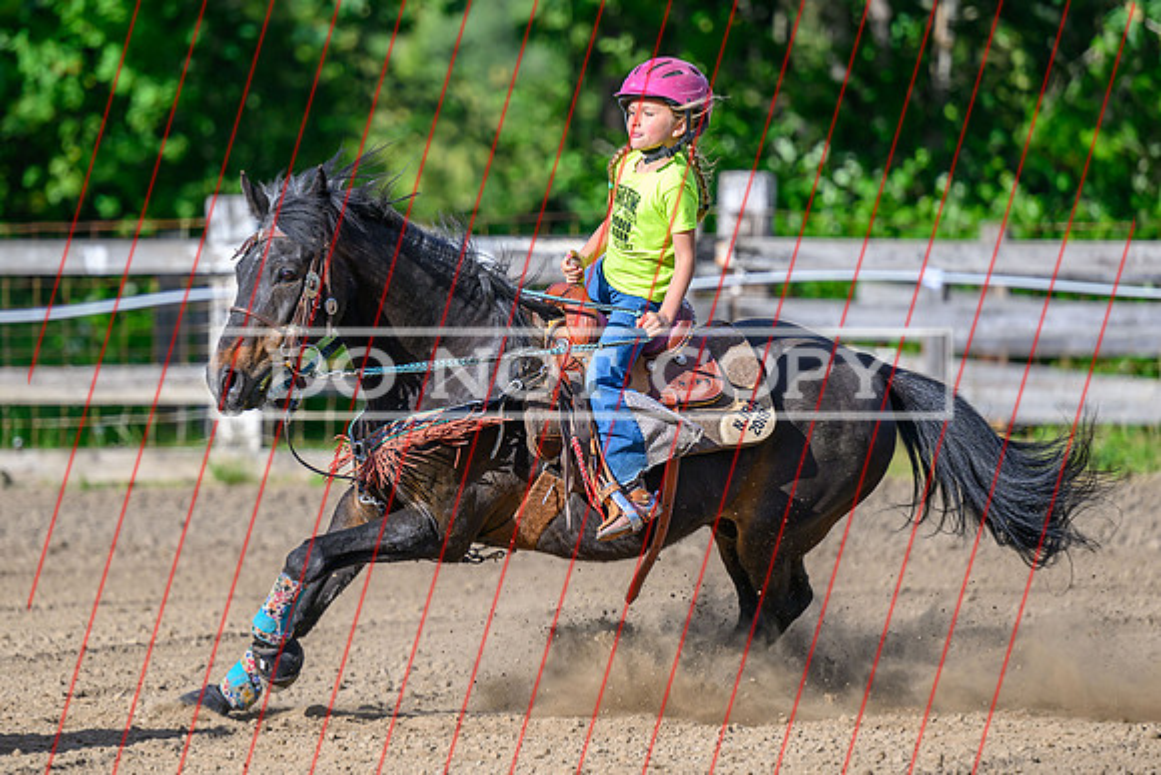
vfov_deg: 5.6
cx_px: 544
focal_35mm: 246
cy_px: 359
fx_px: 7934
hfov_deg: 8.4
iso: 220
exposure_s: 1/2500
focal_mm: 170
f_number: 2.8
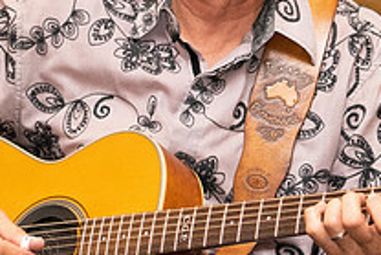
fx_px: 4490
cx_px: 190
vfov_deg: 3.2
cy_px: 41
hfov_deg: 4.9
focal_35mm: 424
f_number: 6.3
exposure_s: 1/200
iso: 6400
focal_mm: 152
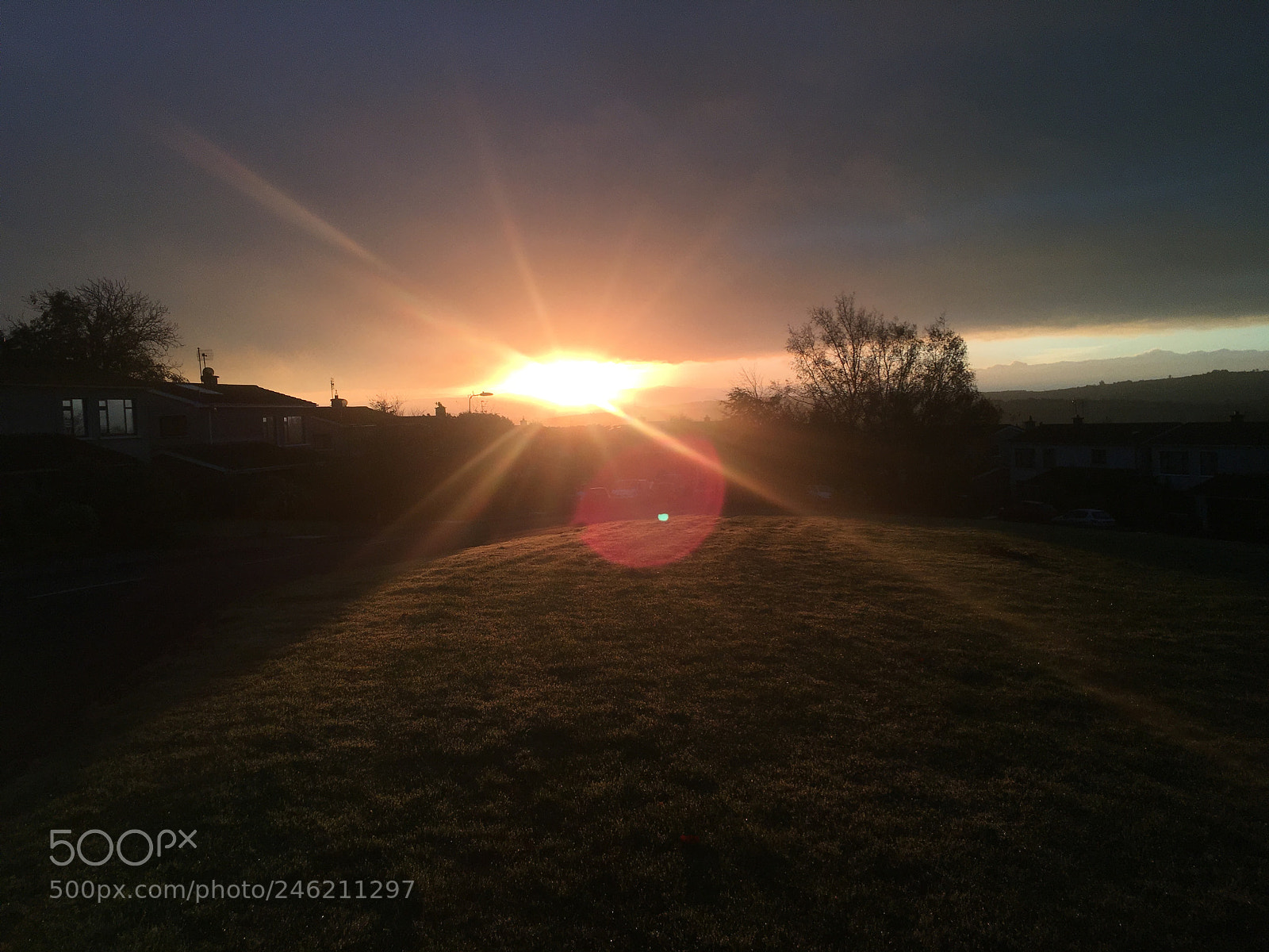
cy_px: 476
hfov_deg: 61.7
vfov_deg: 48.2
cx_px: 634
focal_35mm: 29
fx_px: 1063
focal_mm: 4.15
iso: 25
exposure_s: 1/100
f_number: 2.2
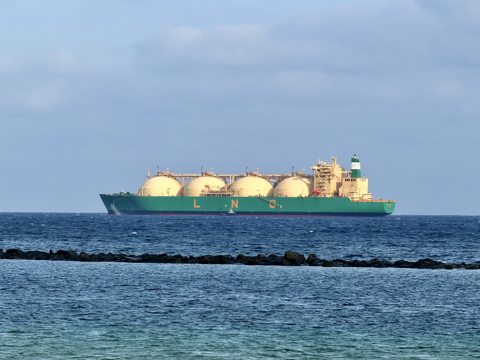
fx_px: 2773
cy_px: 180
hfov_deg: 9.9
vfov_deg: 7.4
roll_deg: -0.2
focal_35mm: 200
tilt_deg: +1.2
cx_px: 240
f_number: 2.8
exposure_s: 1/639
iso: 32
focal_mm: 16.89
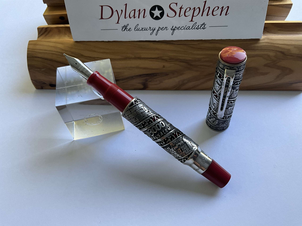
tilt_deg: -51.2
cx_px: 151
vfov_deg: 48.2
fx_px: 253
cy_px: 113
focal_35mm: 29
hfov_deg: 61.7
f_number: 1.8
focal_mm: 3
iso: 64
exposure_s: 1/106
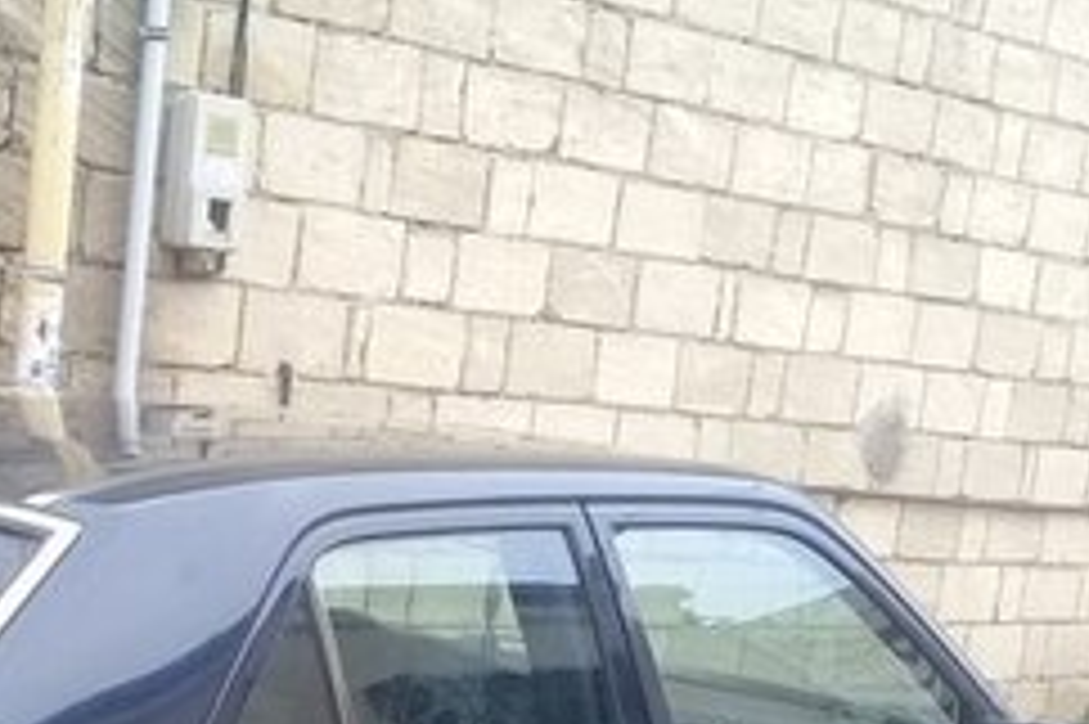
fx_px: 2660
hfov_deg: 22.6
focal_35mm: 88
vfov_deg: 14.4
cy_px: 1104
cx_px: 108
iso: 50
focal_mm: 3.3
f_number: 2.2
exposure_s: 1/50
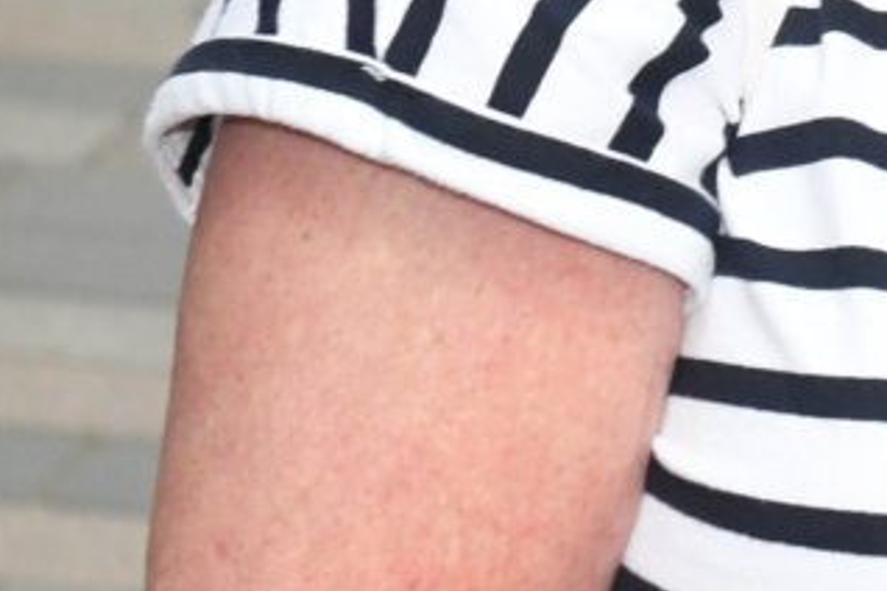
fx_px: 11407
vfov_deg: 2.9
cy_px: -916
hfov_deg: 4.3
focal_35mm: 463
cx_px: 2257
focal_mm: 48
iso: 800
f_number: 5
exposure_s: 1/1250
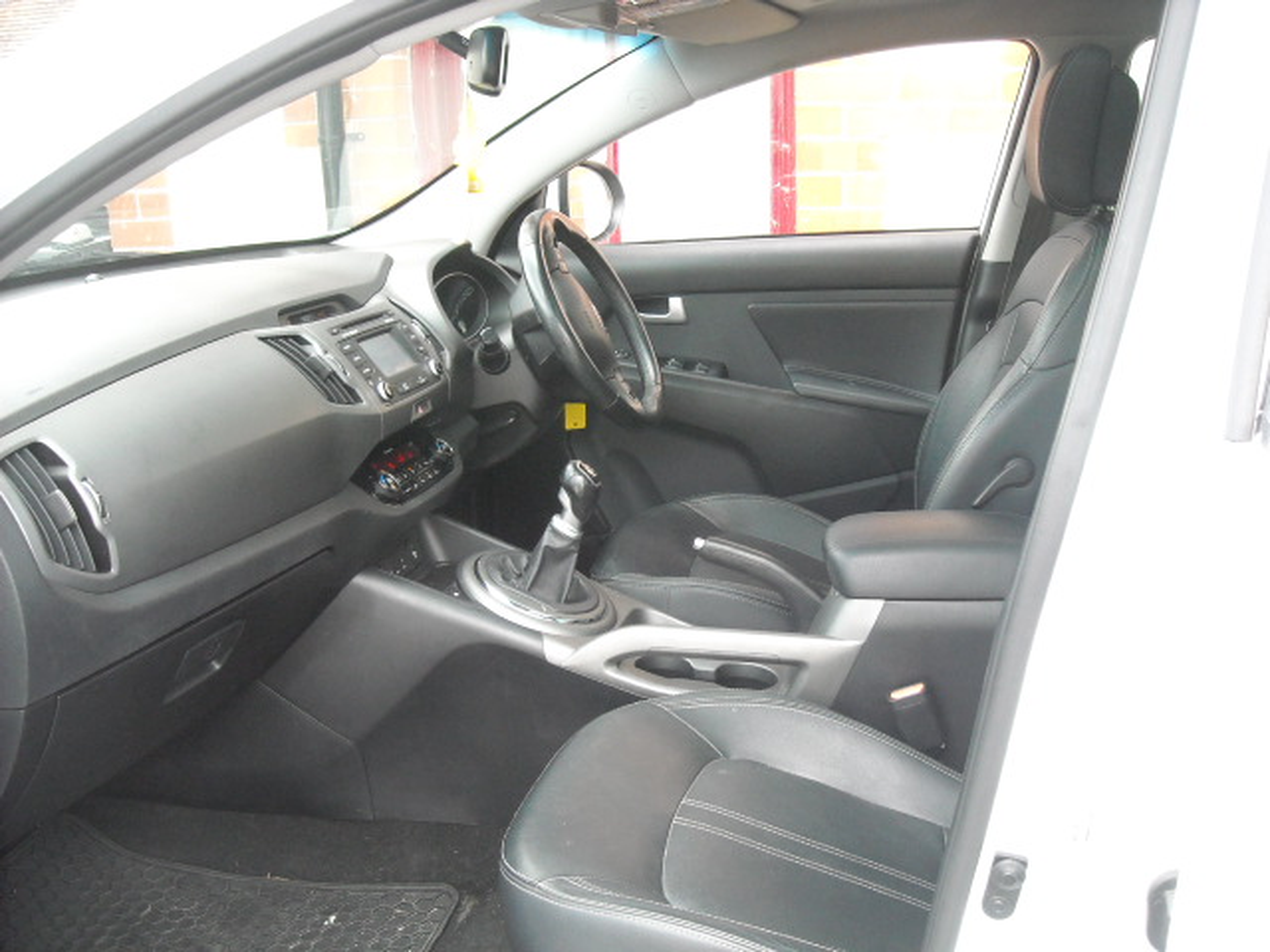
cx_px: 635
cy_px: 476
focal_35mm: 35
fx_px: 1284
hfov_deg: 52.6
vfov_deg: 40.7
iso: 436
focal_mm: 5.7
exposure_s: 1/184
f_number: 2.8
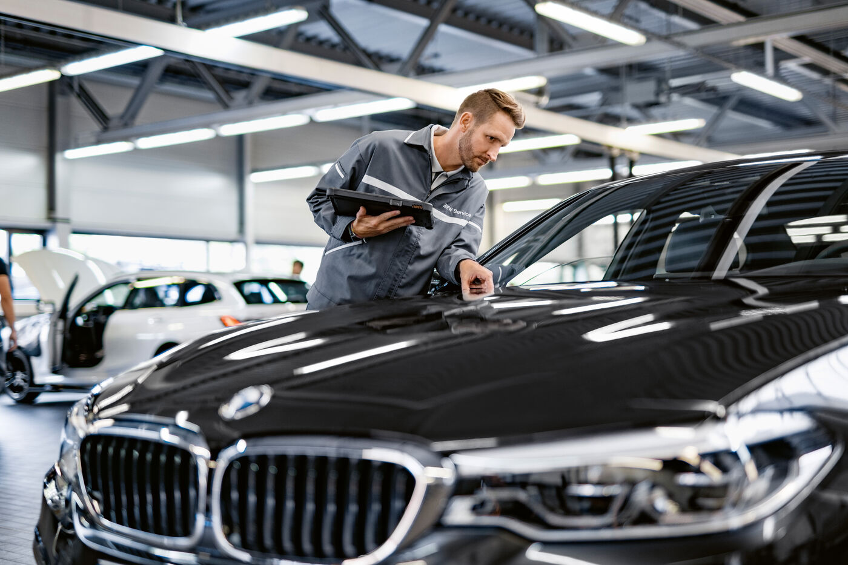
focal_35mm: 50
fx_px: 1178
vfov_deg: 27.0
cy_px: 282
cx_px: 424
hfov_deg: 39.6
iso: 400
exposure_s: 1/250
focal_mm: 50
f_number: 1.6
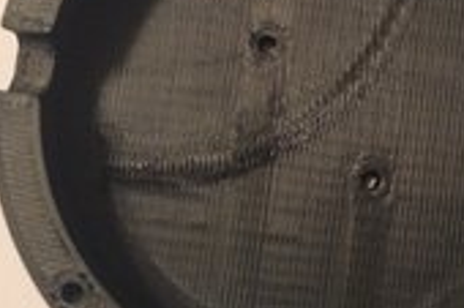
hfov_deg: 28.3
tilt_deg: -82.2
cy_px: 63
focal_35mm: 71
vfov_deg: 19.0
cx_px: 303
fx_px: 914
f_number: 2.2
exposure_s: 1/20
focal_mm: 4.15
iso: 250
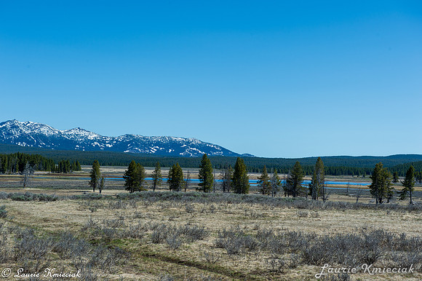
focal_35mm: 70
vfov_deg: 19.4
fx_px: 820
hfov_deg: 28.9
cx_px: 211
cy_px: 140
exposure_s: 1/500
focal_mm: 70
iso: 160
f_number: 10
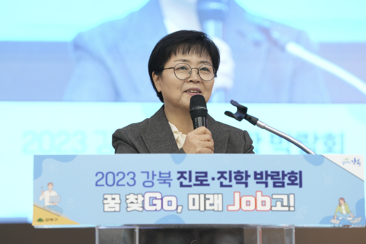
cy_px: 122
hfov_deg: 16.4
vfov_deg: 11.0
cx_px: 183
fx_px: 1271
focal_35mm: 125
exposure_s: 1/160
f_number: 4
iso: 2000
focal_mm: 125
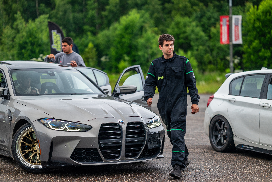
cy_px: 91
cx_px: 136
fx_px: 642
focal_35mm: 85
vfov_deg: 16.1
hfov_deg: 23.9
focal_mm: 85
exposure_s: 1/400
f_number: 2
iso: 500
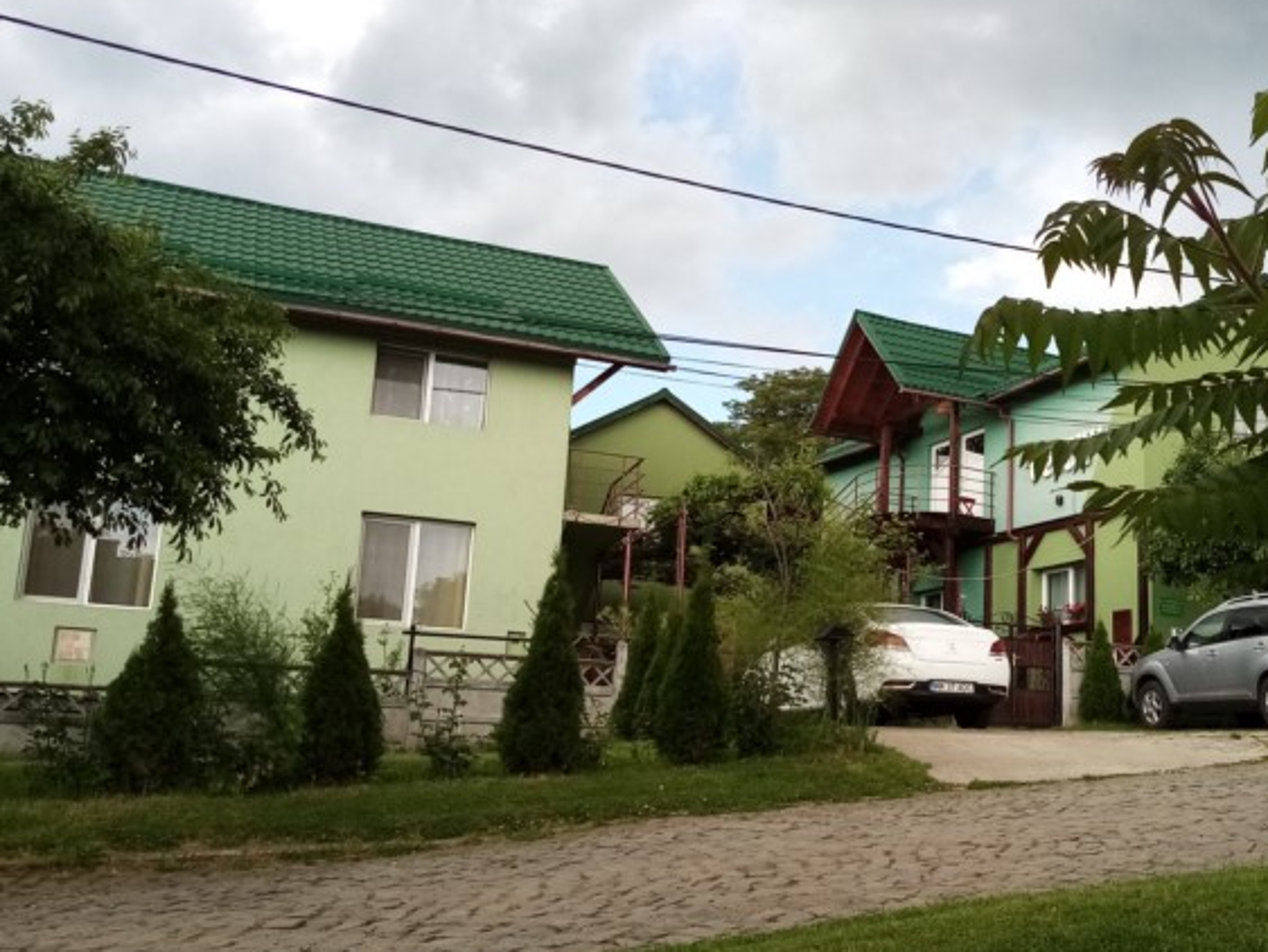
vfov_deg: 38.7
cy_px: 501
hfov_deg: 49.1
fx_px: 1356
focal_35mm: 37
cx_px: 866
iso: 108
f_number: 1.8
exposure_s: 1/511
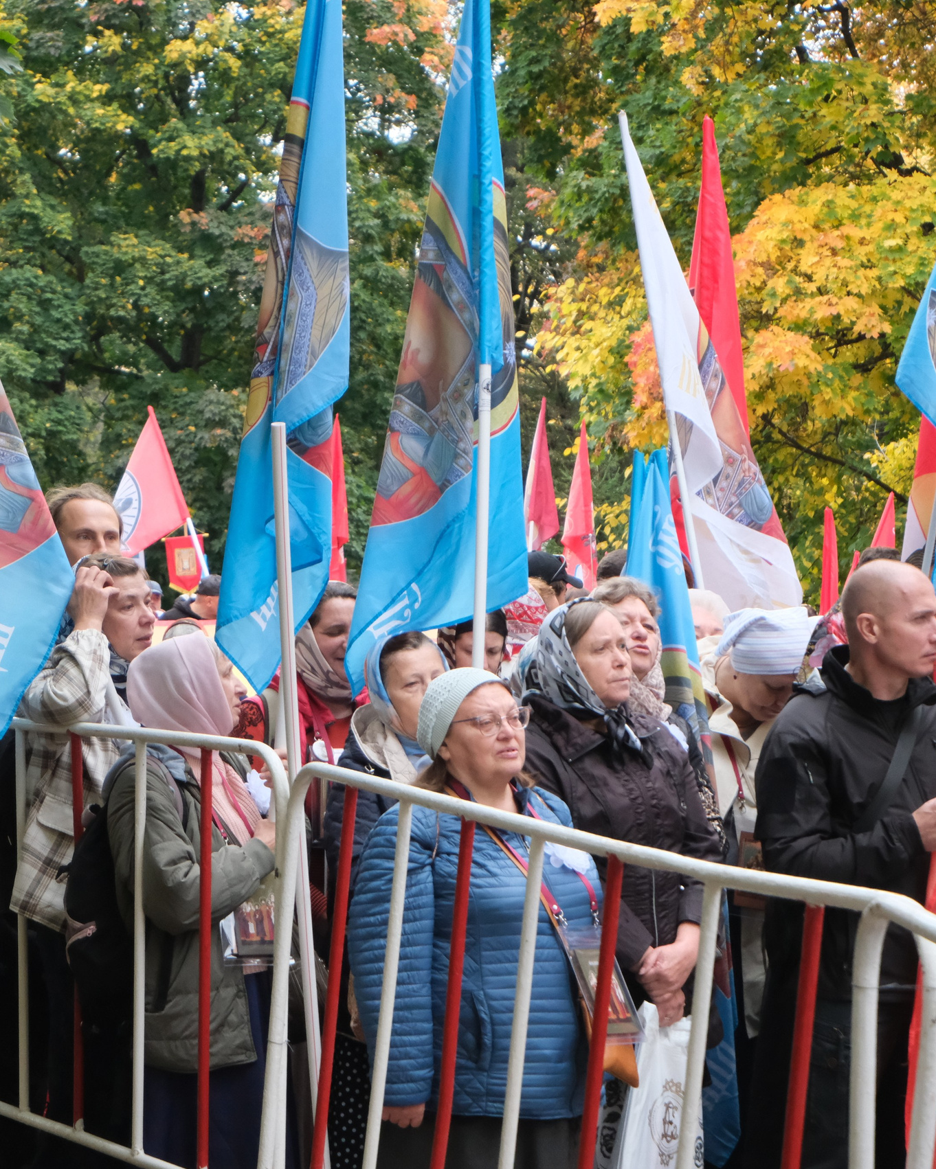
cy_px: 584
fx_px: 3324
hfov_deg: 16.0
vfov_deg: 20.0
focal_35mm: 96
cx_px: 231
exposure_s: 1/1000
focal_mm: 45
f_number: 5.6
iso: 4000
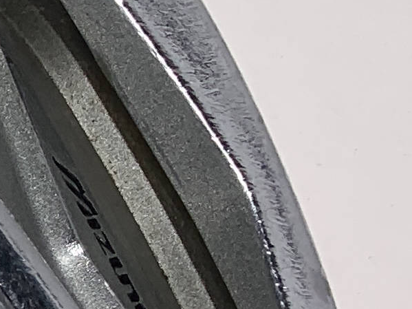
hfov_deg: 8.7
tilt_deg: -75.9
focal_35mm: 175
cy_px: 747
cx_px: -929
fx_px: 2082
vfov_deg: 7.9
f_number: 1.8
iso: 25
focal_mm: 4.25
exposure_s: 1/180
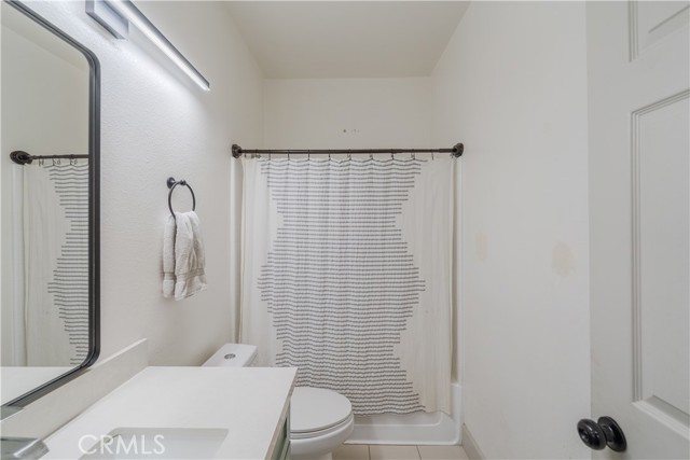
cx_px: 345
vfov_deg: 81.2
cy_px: 230
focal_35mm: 14
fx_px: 268
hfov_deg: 104.2
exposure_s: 1/500
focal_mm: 14
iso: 800
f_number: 8
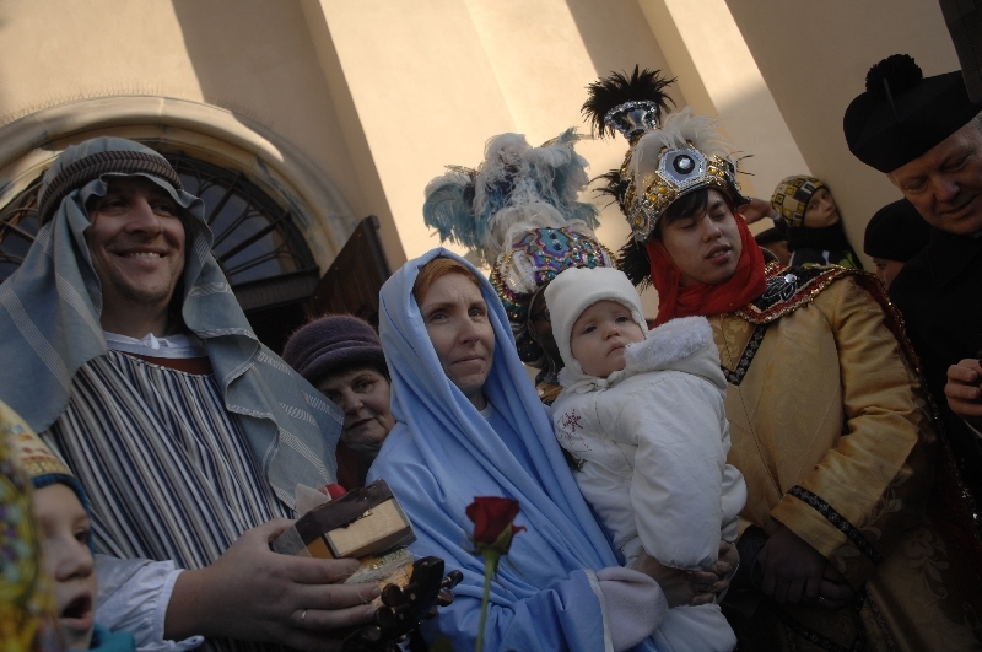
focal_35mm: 32
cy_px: 326
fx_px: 858
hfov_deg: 59.6
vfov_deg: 41.6
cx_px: 491
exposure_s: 1/400
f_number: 3.5
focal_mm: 21
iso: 100
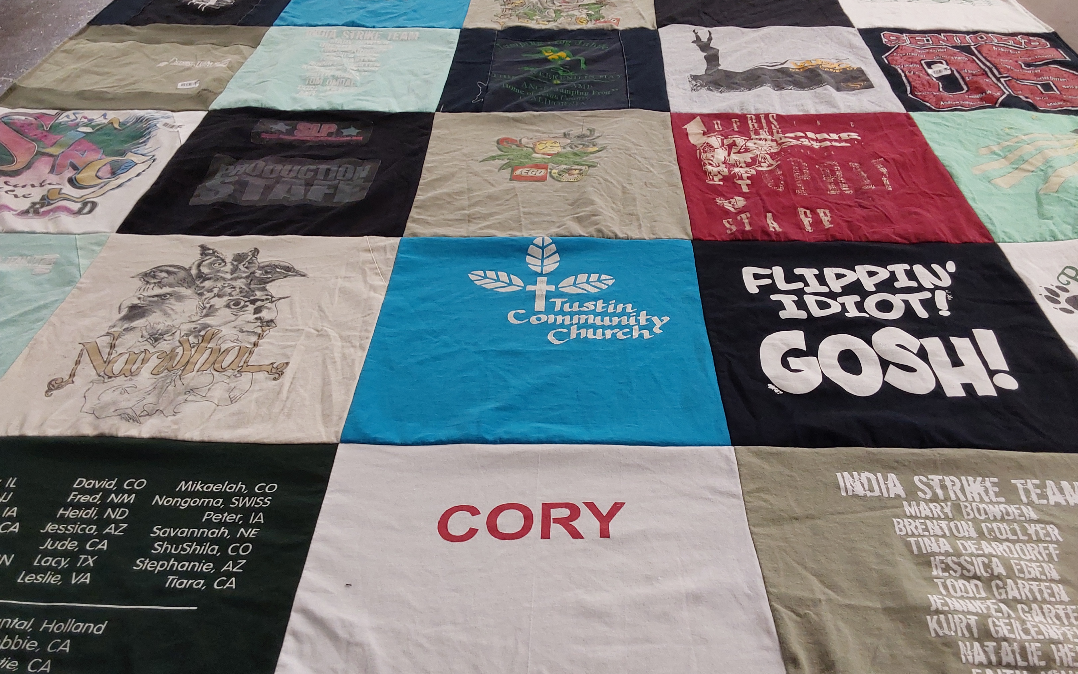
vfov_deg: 41.8
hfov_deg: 62.9
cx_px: 538
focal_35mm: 30
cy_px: 363
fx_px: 881
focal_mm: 2.91
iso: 80
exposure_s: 1/50
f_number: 1.9
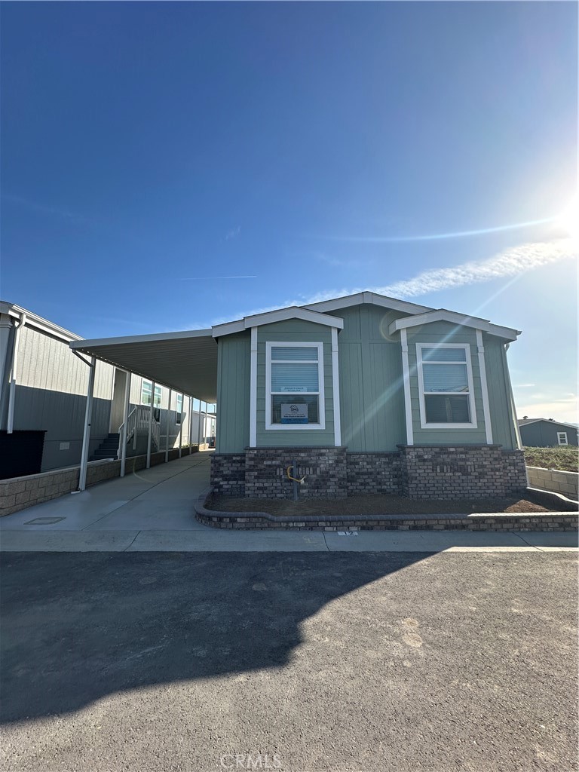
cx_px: 290
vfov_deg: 102.1
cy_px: 386
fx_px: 312
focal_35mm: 14
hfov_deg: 85.7
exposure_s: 1/1473
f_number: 2.2
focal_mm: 2.22
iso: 50
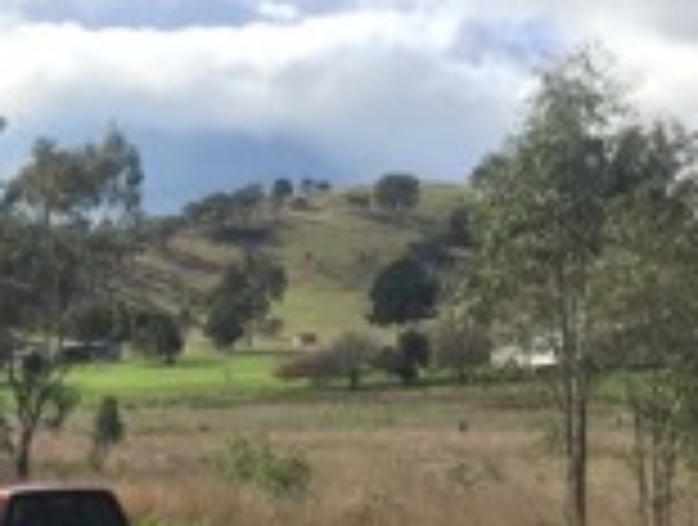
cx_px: -243
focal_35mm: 97
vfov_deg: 15.2
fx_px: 1960
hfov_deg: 18.6
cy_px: 445
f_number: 2.2
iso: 32
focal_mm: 4.15
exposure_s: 1/1099
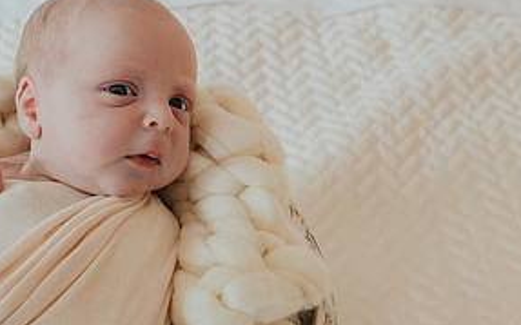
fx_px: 780
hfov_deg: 36.0
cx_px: 128
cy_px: 218
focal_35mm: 55
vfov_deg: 23.4
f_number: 4.5
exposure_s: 1/200
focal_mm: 24
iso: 2000
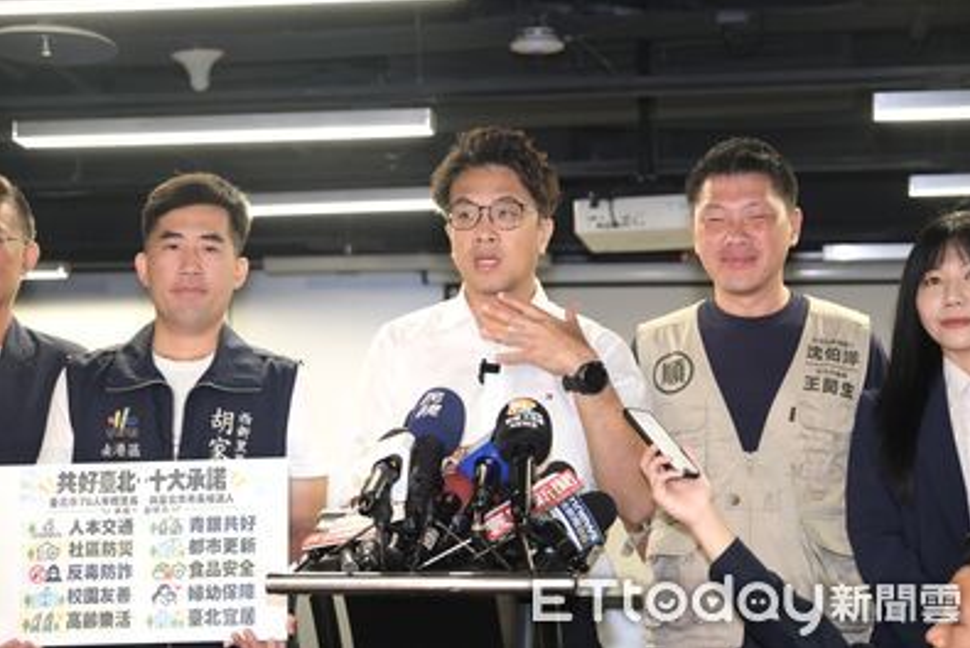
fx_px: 2265
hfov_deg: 24.2
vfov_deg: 16.3
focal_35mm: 84
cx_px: 489
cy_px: 323
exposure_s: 1/250
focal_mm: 55
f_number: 2.8
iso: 3200
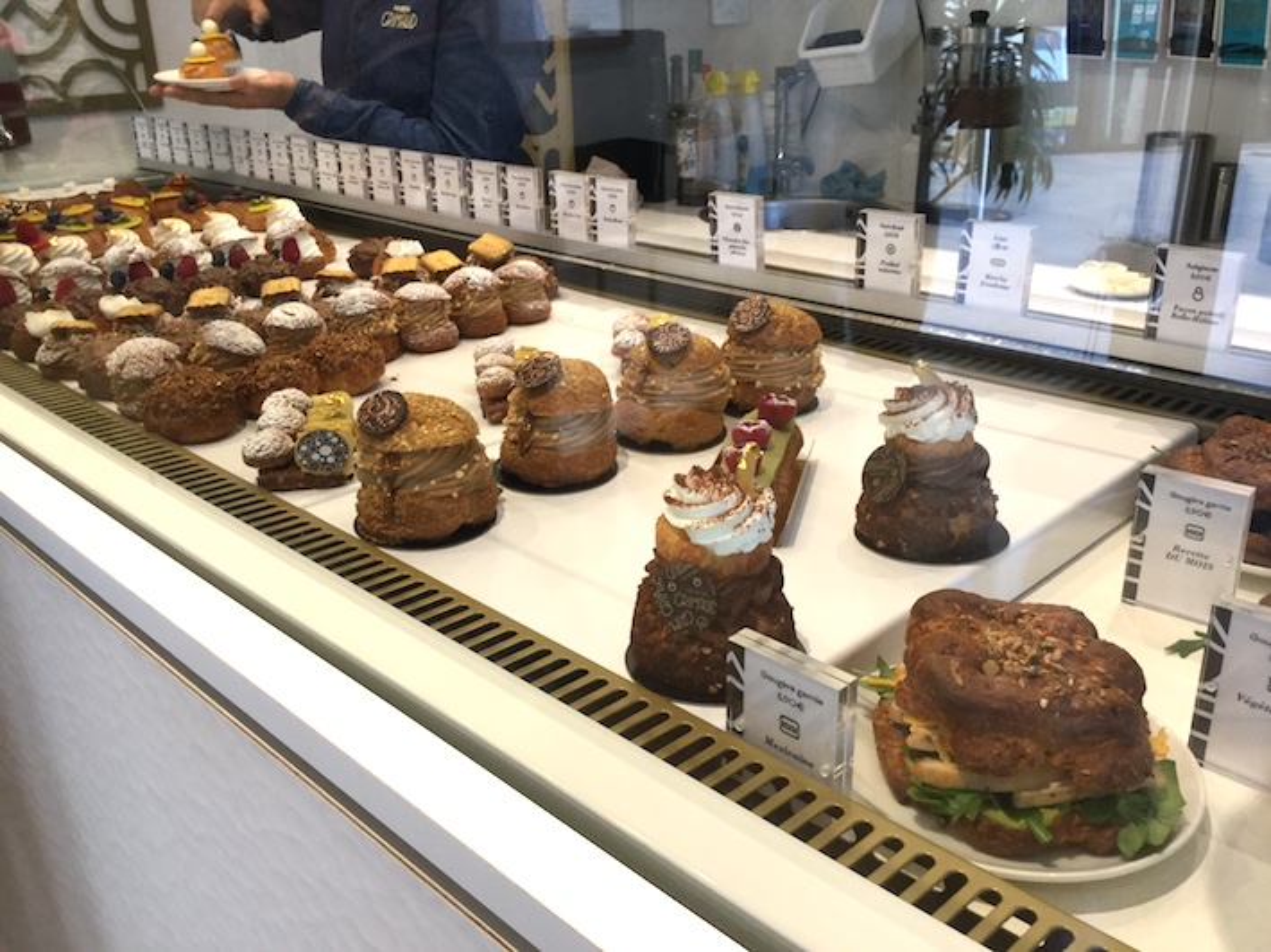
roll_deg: +1.3
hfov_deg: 58.4
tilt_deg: -22.9
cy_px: 476
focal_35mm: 31
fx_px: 1138
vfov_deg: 45.4
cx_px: 636
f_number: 2.4
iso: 80
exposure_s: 1/33
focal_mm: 3.3
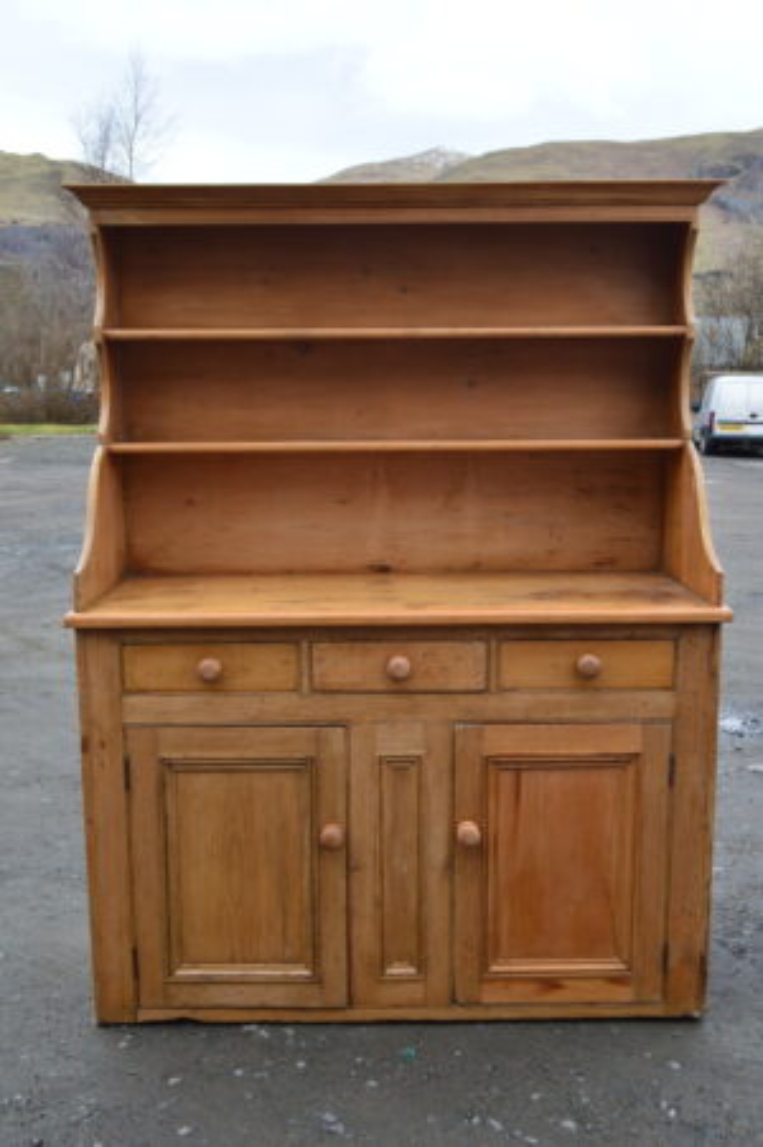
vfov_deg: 49.6
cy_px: 574
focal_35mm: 39
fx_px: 1242
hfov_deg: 34.2
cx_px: 382
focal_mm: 26
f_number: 9
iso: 400
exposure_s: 1/160
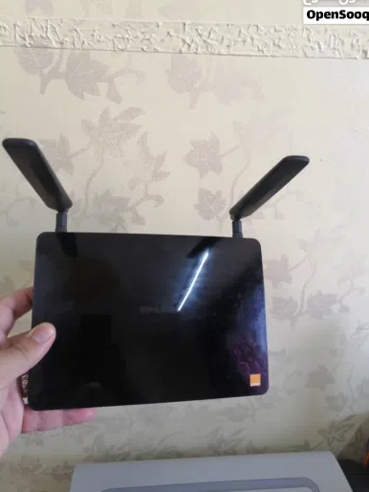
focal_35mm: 28
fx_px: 398
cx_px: 185
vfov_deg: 63.4
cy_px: 241
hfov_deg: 49.8
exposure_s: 1/50
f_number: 1.8
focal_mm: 3.88
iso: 200
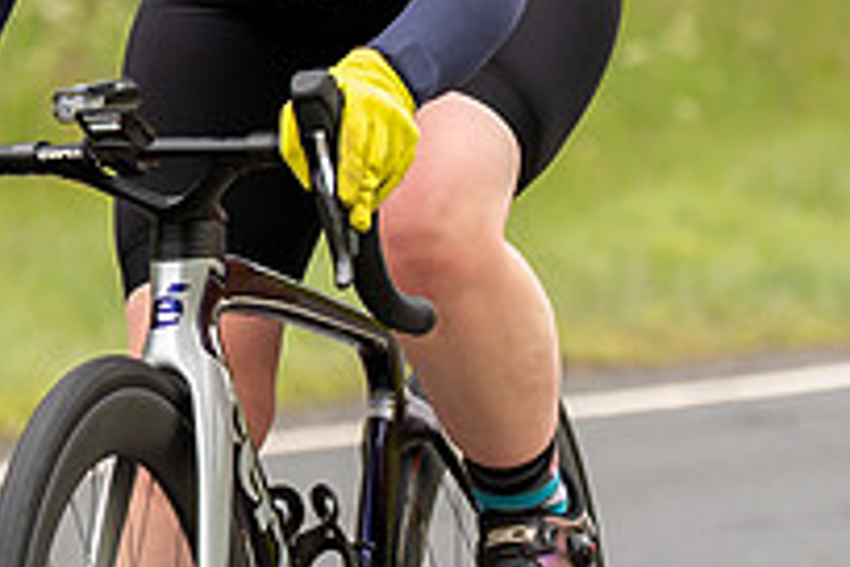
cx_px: 312
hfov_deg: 3.1
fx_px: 15629
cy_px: -351
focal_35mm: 662
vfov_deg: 2.1
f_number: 3.5
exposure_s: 1/1000
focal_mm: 100
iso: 400
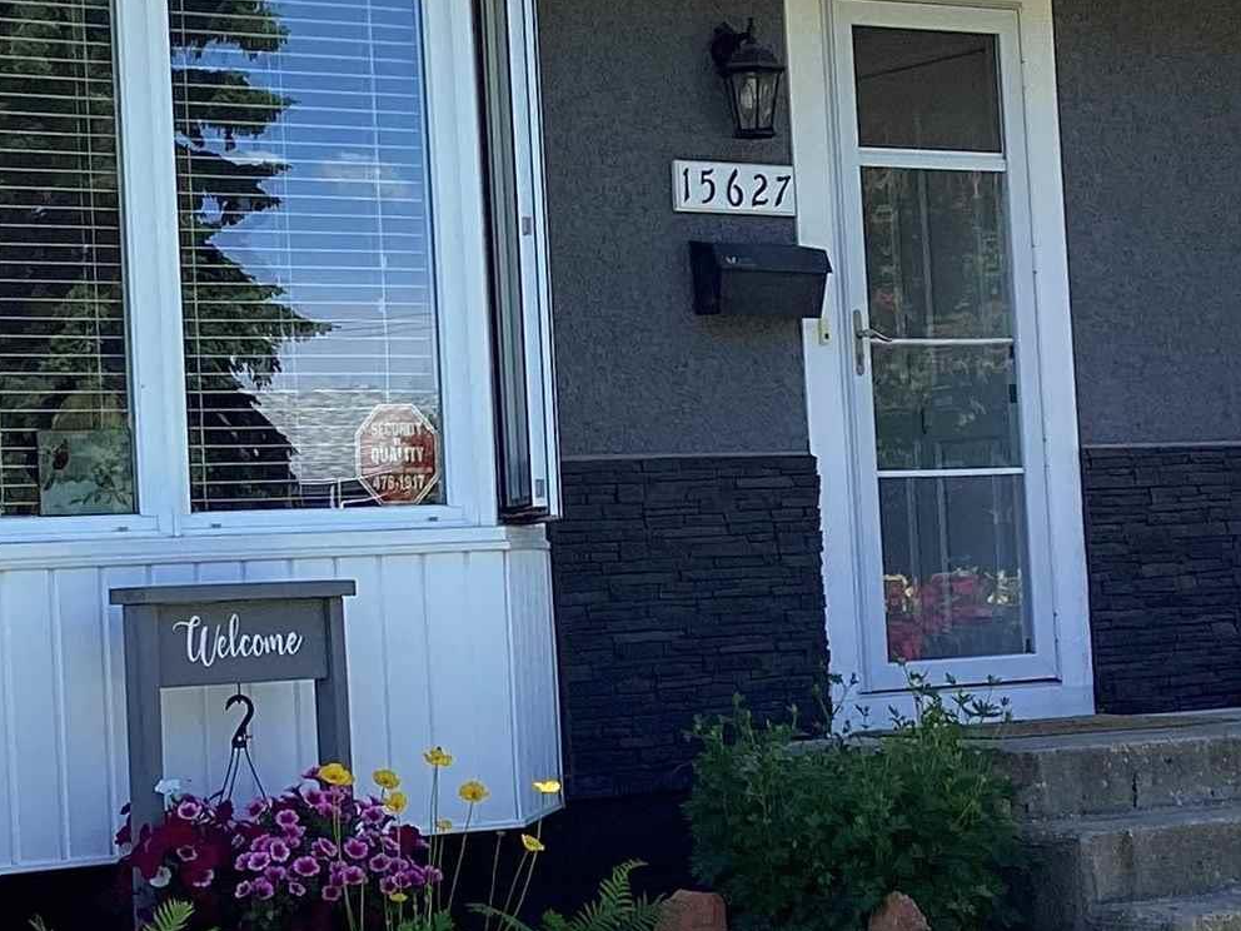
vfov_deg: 15.4
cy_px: 394
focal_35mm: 96
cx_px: 412
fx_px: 3442
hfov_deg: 20.4
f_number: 2.4
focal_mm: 3.3
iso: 25
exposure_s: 1/637
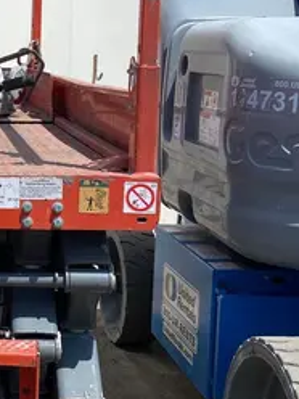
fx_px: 887
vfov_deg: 25.3
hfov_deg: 18.1
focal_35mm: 77
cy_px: 170
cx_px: -66
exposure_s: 1/4274
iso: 32
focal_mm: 4.25
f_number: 1.8
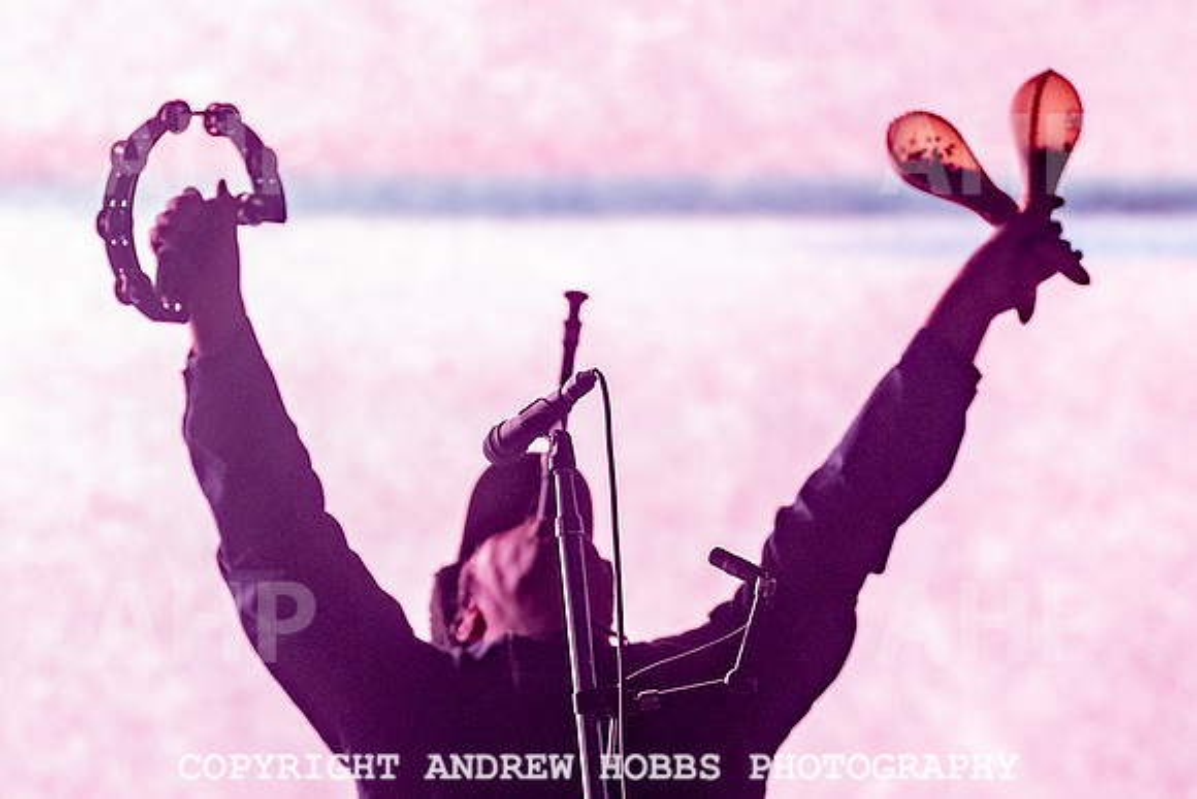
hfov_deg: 9.0
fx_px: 7611
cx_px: 492
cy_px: 604
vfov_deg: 6.0
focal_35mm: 229
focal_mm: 120
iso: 1000
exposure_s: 1/320
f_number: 2.8
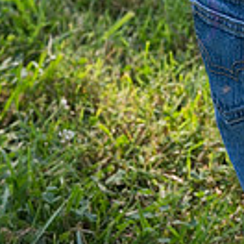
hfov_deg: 10.0
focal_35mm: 172
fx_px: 1372
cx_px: 316
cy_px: -268
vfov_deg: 9.4
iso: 400
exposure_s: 1/320
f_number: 6.3
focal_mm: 46
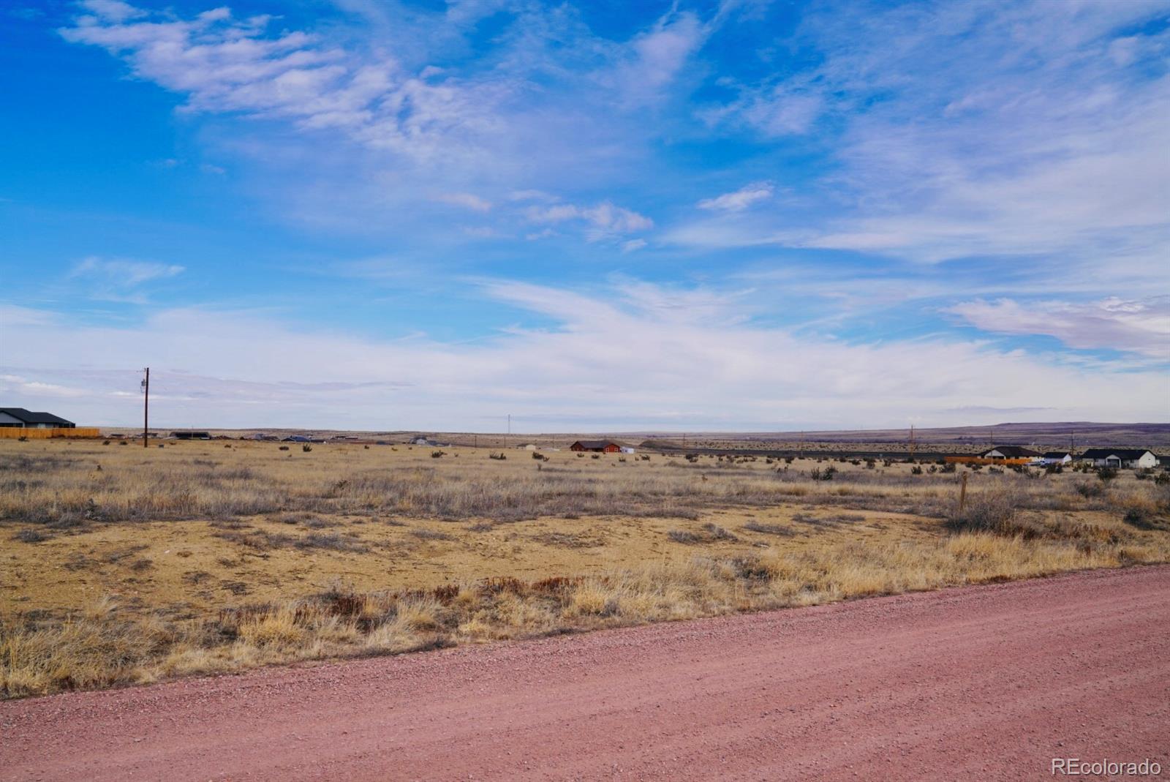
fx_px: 943
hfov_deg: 63.6
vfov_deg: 45.0
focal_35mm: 29
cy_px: 391
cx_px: 585
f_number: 14
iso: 100
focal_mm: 29
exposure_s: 1/125
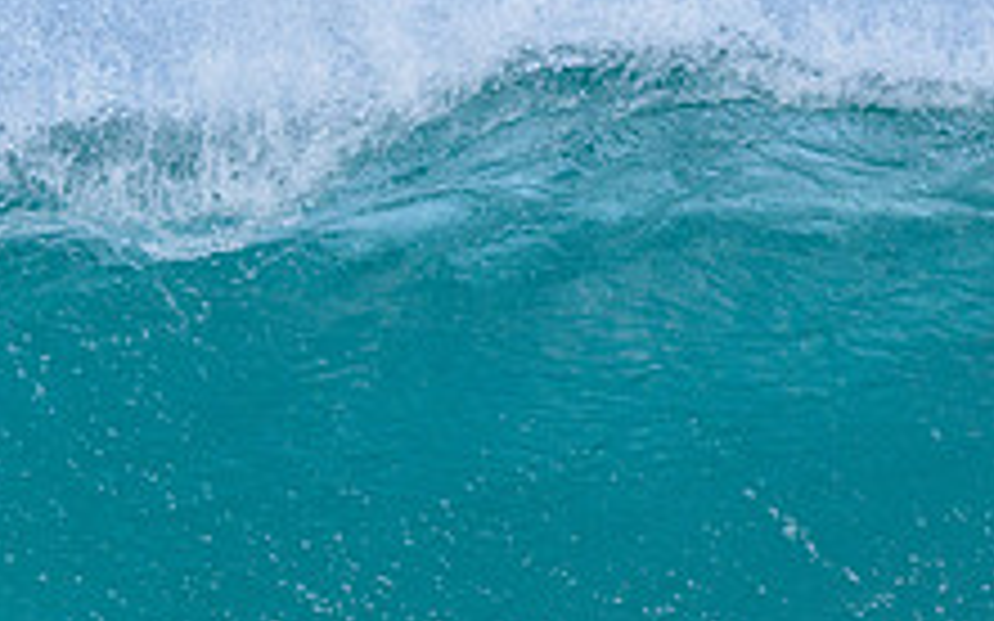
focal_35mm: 2936
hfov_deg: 0.7
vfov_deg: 0.4
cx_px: -173
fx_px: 79515
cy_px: 693
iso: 640
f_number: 6.3
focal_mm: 800
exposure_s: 1/2000
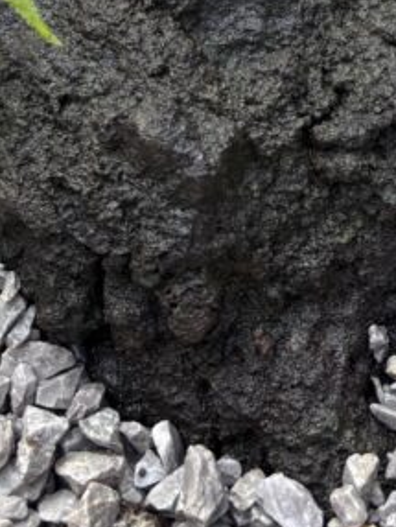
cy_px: -317
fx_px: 1416
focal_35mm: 93
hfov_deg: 15.8
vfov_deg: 18.2
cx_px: 293
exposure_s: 1/131
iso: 32
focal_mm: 5.96
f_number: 1.6
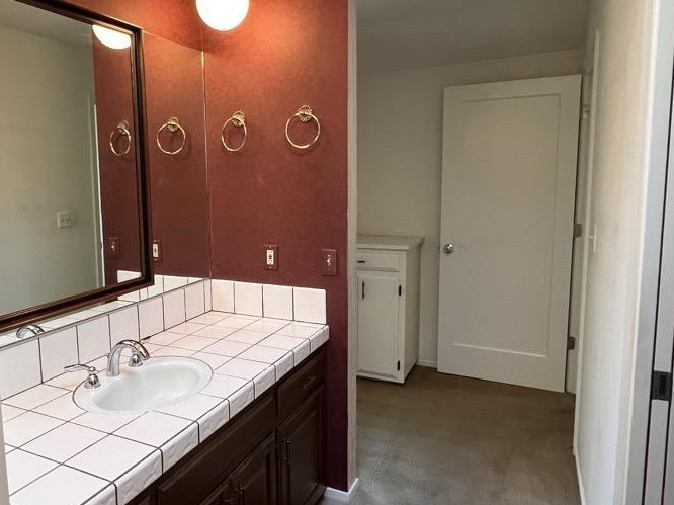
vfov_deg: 54.8
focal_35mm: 25
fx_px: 487
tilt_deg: -9.3
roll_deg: +0.7
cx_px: 261
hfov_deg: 68.5
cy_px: 236
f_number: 1.8
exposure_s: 1/120
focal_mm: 1.57
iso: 200
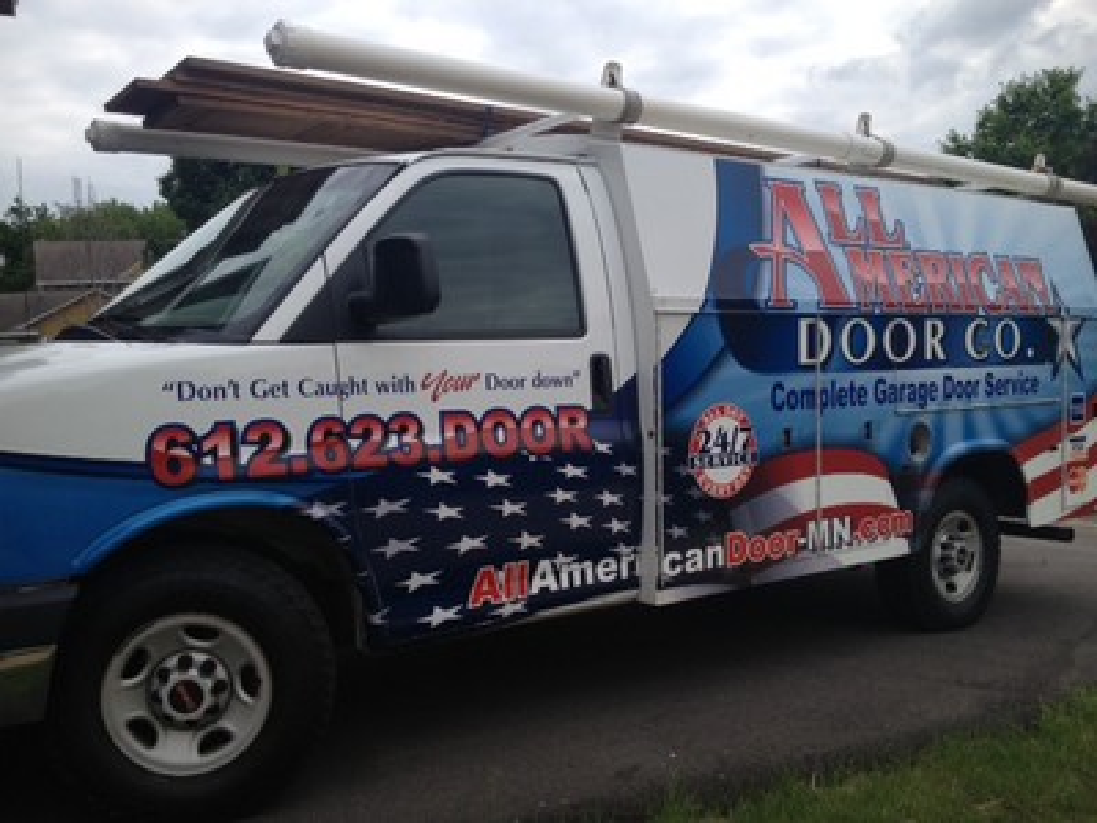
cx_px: 548
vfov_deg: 40.7
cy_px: 412
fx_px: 1109
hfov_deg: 52.6
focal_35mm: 35
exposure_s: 1/1314
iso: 50
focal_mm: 4.28
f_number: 2.4
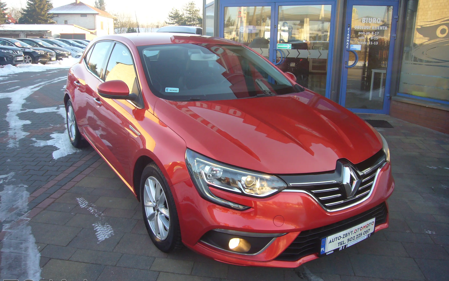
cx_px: 226
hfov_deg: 62.9
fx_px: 367
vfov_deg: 41.8
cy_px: 132
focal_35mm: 30
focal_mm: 4.6
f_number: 2.8
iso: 80
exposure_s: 1/80
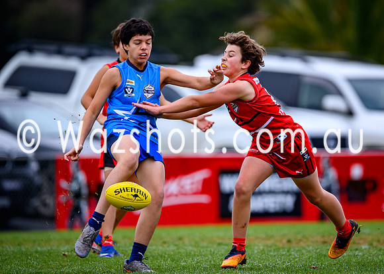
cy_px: 114
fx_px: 6765
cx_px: 242
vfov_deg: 2.3
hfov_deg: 3.3
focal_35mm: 620
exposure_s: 1/1600
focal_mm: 500
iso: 640
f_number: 4.5
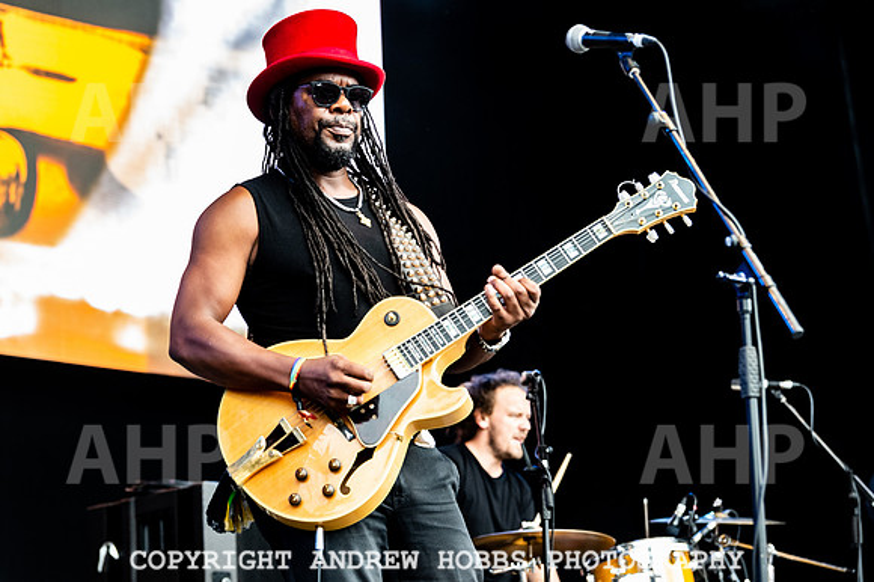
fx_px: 2873
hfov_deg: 17.3
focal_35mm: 118
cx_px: 404
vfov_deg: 11.6
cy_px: 269
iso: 1250
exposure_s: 1/500
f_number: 4.5
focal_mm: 110
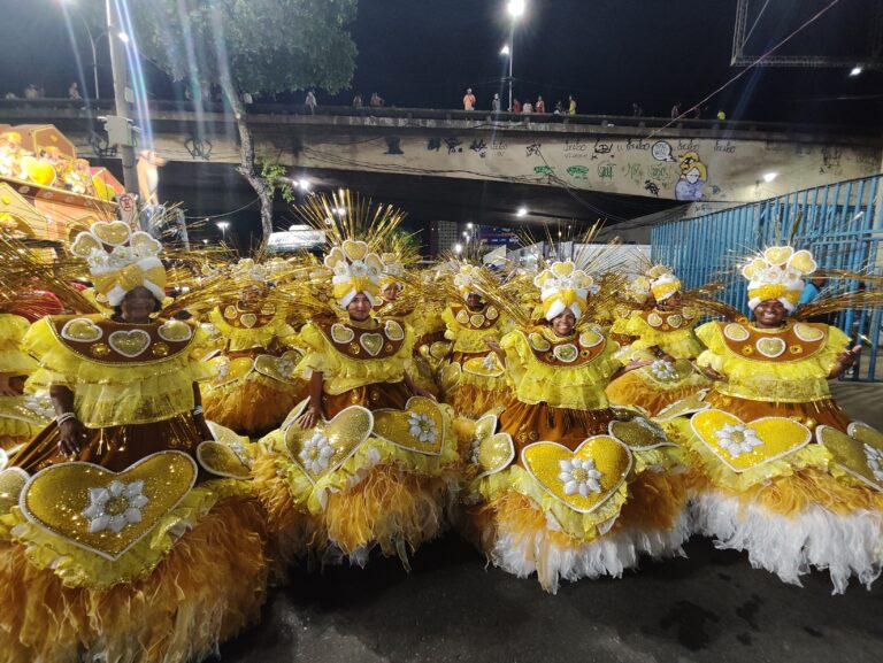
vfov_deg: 78.2
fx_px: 408
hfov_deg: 94.5
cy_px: 332
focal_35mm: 16
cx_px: 442
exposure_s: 1/30
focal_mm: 1.65
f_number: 2.2
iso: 420
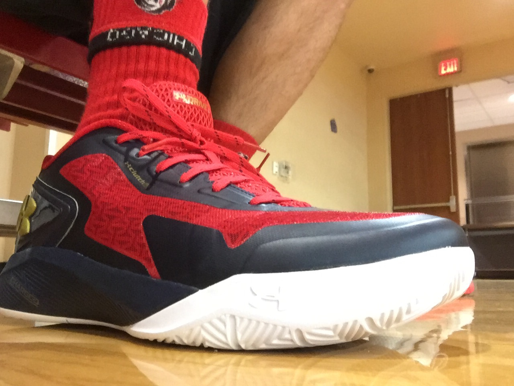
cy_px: 193
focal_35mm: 31
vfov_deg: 45.4
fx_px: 460
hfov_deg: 58.4
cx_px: 257
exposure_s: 1/15
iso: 320
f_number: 2.2
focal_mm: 2.65
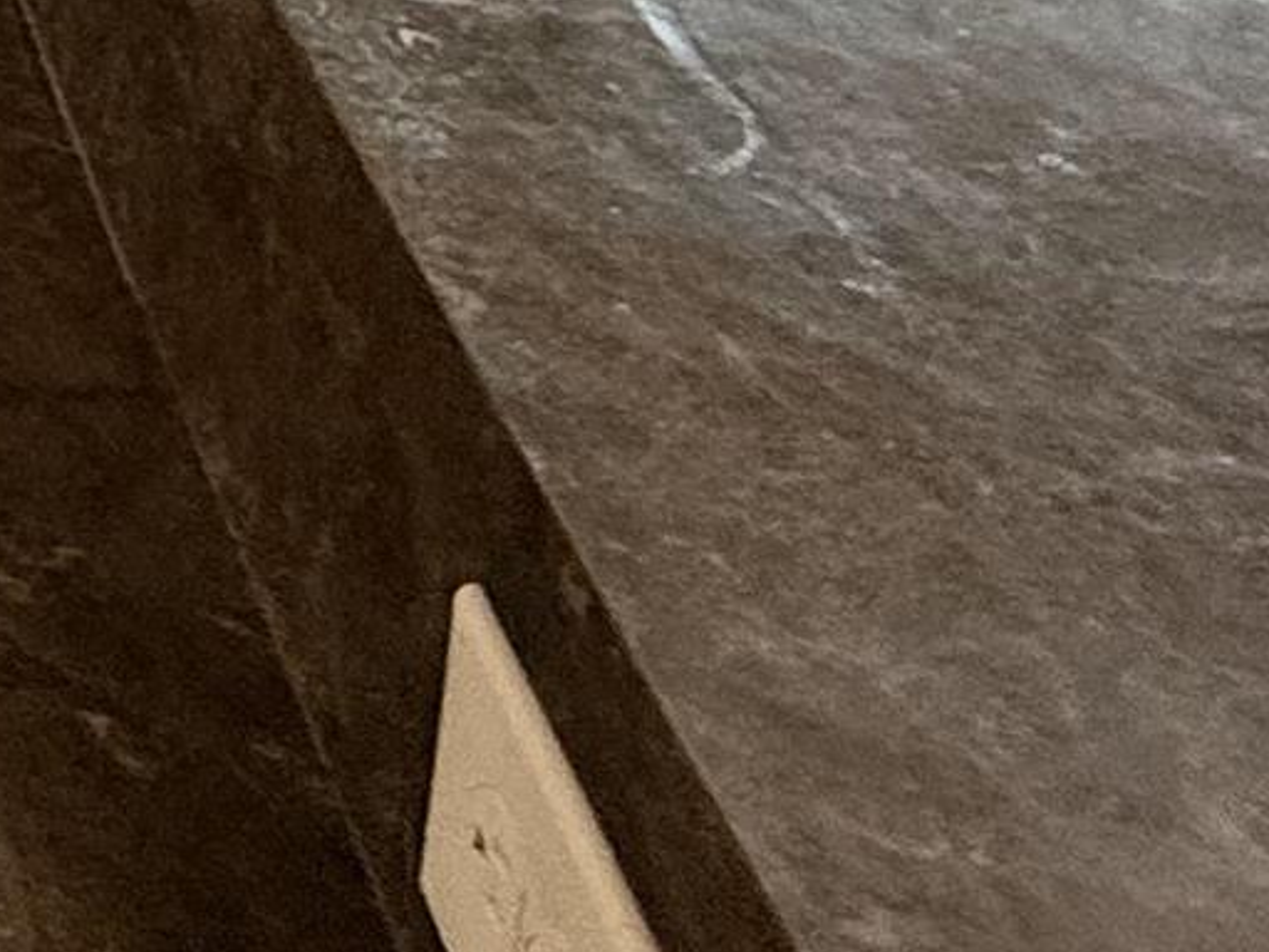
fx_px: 3079
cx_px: -1698
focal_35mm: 84
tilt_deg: -6.9
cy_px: -1130
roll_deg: +0.6
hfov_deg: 15.1
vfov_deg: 13.9
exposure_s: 1/120
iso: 250
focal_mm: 2.22
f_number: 2.2
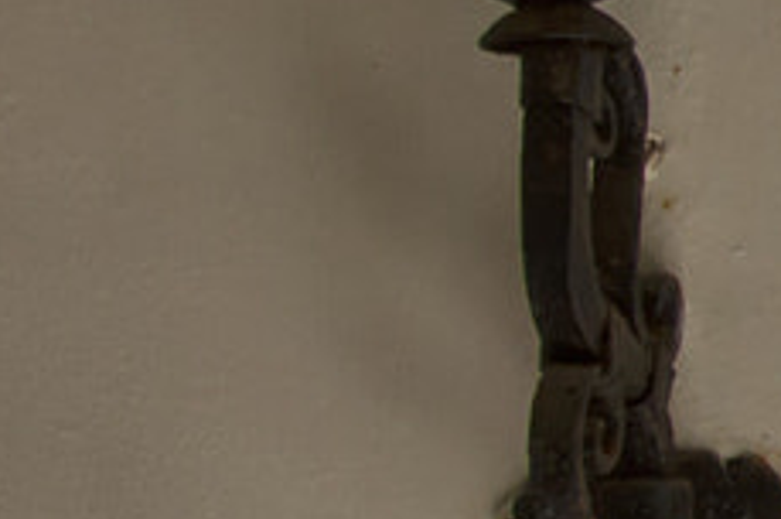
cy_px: 225
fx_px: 5914
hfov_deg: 6.7
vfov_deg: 5.0
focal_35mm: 273
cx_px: 2548
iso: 320
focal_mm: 26
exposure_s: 1/125
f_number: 13
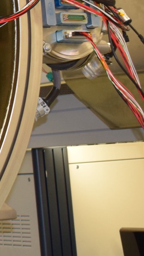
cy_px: 38
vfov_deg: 12.7
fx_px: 1141
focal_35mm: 168
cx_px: -277
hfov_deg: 6.6
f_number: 4.2
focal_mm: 30
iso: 1000
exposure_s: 1/60
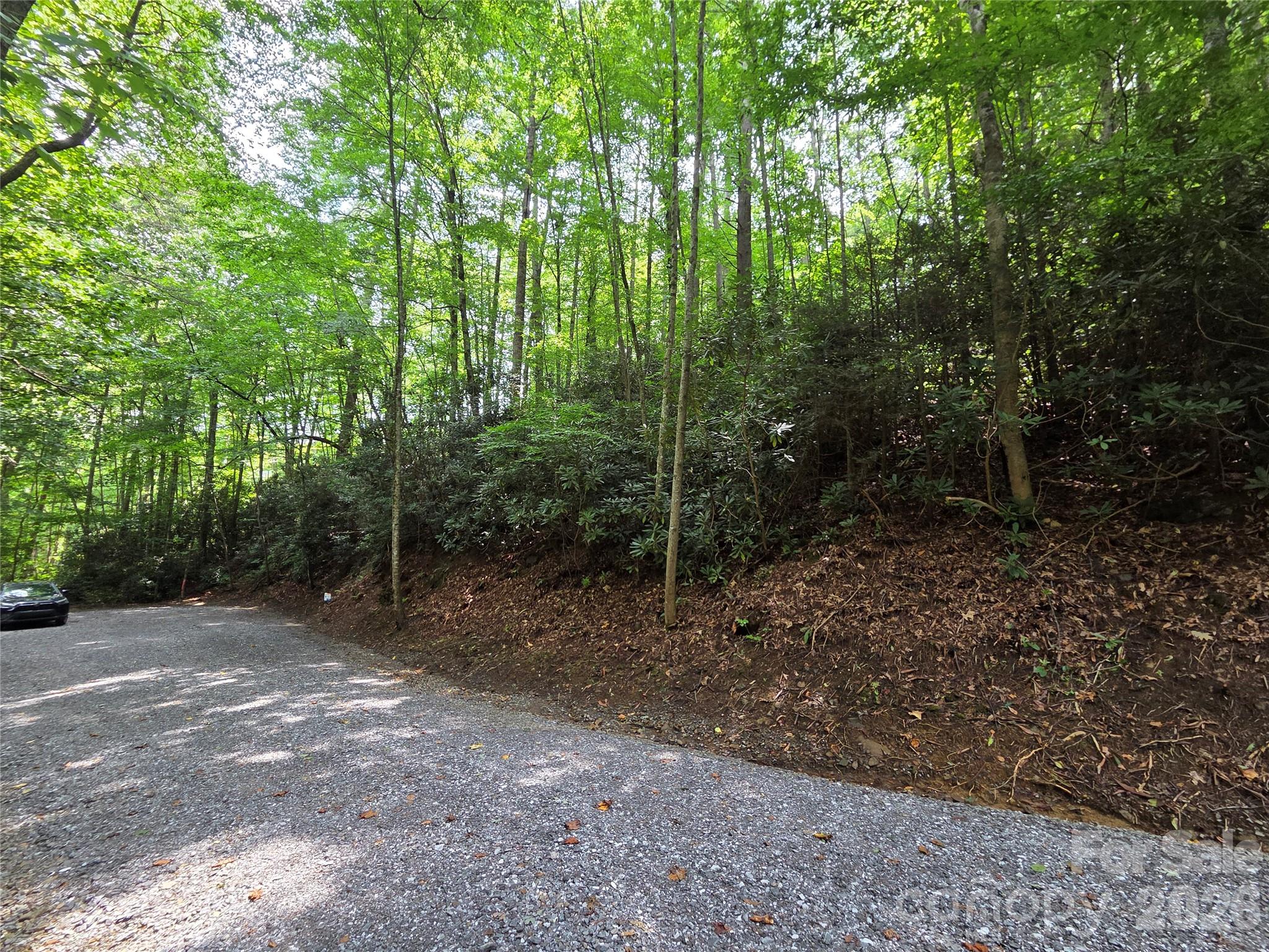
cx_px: 634
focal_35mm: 13
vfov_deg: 89.9
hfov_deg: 106.2
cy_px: 476
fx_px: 477
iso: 80
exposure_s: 1/120
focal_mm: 2.2
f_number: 2.2
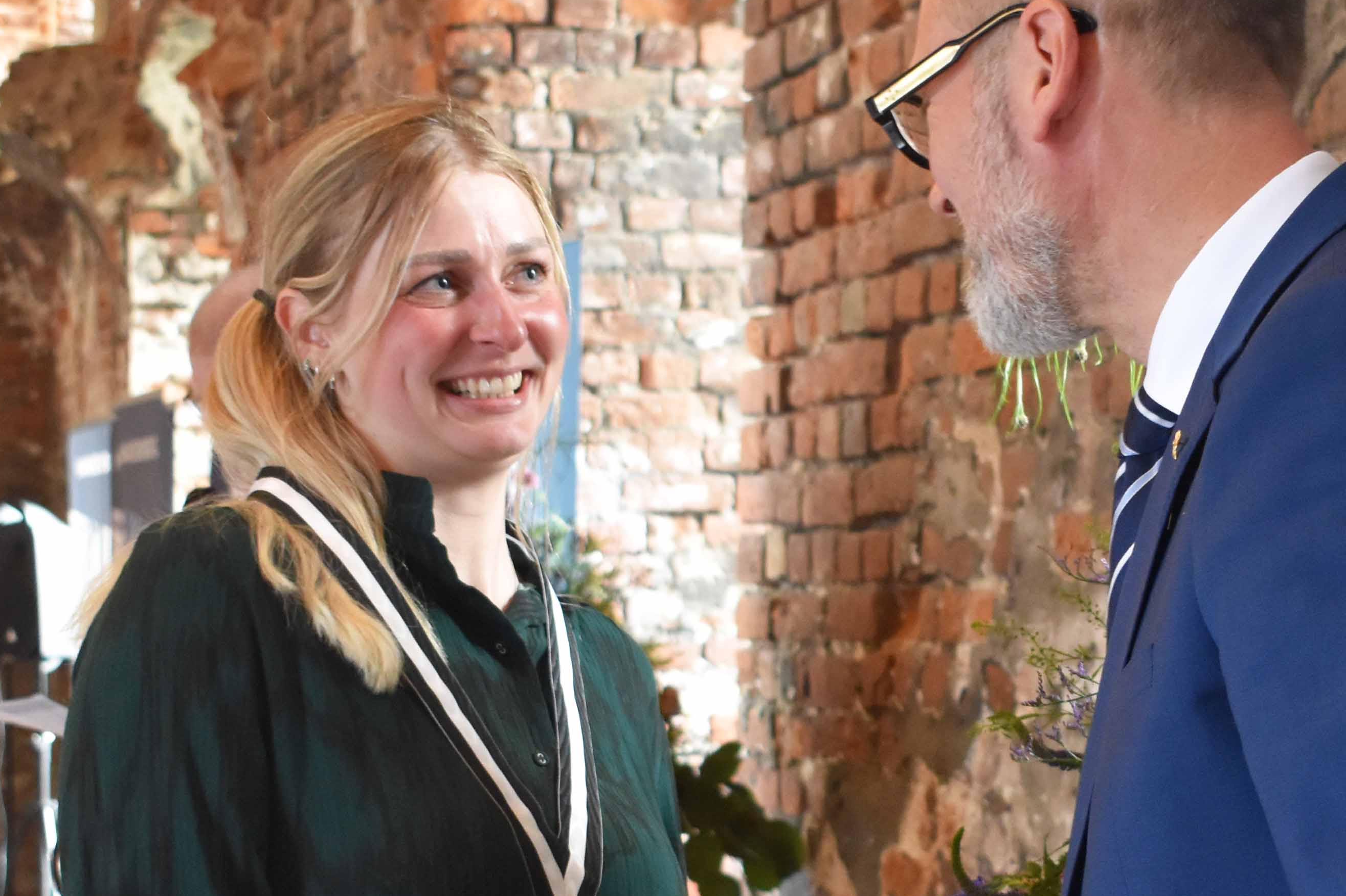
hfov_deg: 20.8
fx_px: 3630
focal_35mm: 97
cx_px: 1015
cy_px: 619
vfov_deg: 14.1
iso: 1400
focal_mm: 29
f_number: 4.2
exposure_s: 1/60
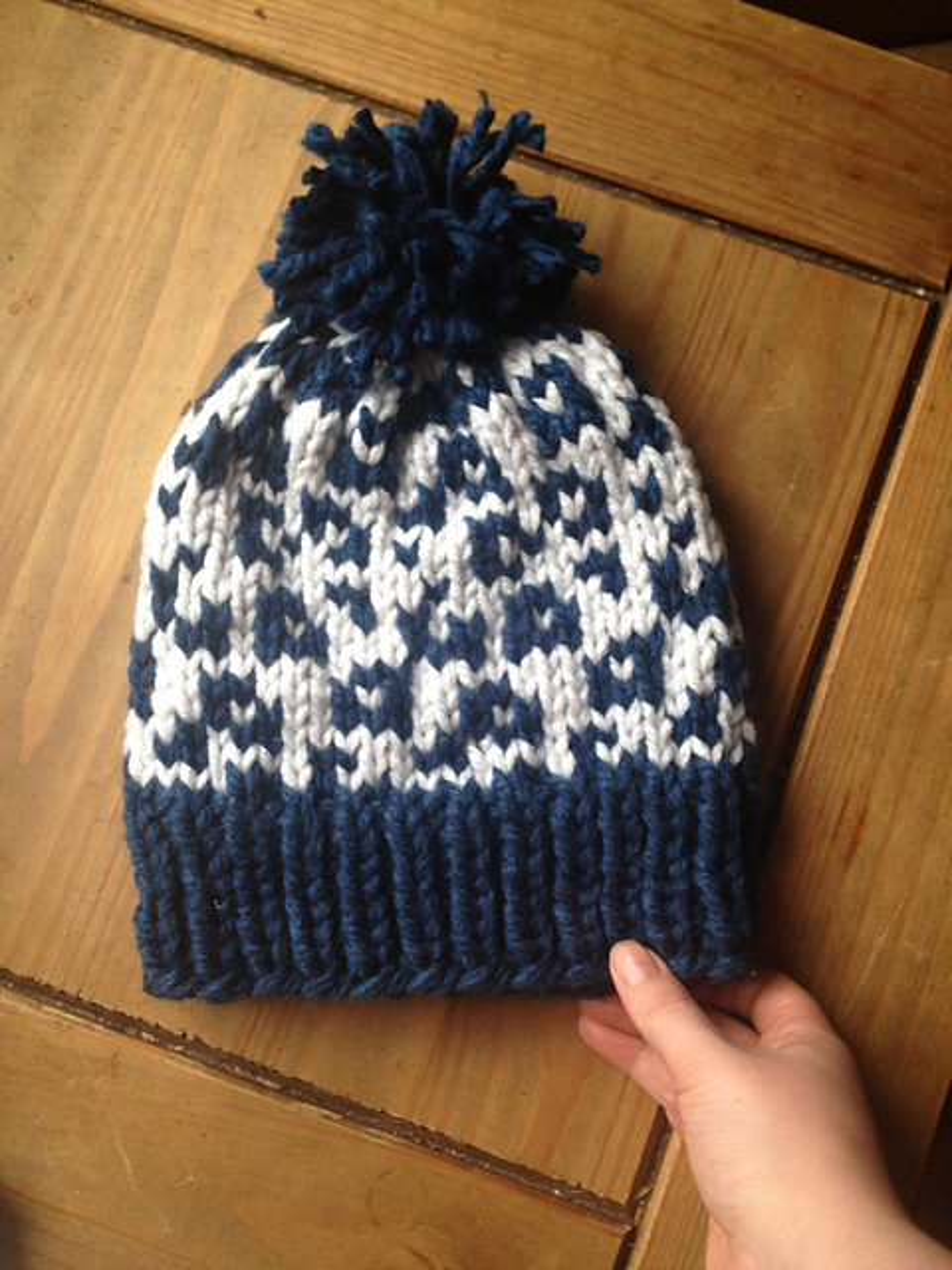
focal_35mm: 33
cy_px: 635
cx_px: 476
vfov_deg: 55.4
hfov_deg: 42.9
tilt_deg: -82.9
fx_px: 1210
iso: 80
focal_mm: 4.12
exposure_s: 1/20
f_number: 2.4
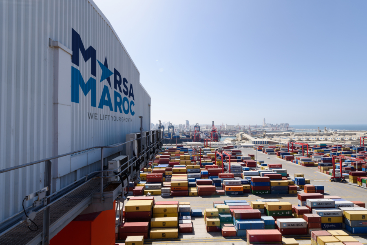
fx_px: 143
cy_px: 122
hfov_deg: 104.2
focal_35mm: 14
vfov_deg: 81.3
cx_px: 184
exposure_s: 1/160
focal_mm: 14
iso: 100
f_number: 9
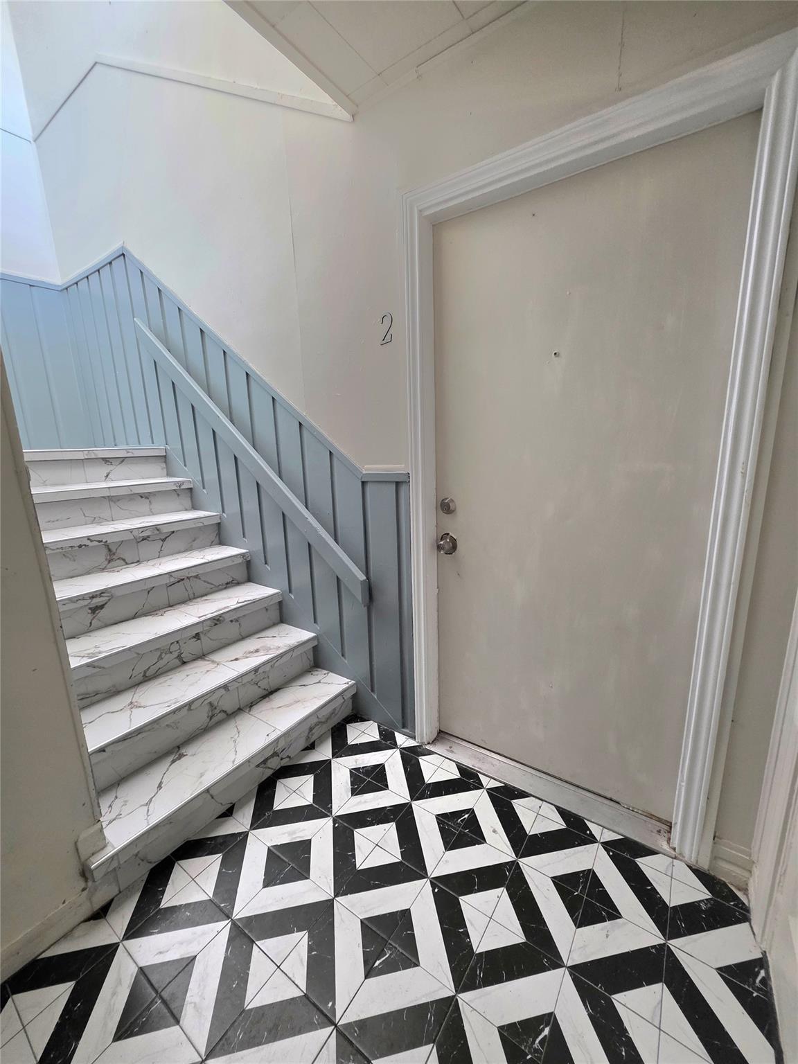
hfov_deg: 89.9
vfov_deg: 106.2
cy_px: 532
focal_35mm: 13
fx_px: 400
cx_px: 399
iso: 160
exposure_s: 1/60.2
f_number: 1.9
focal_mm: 2.2
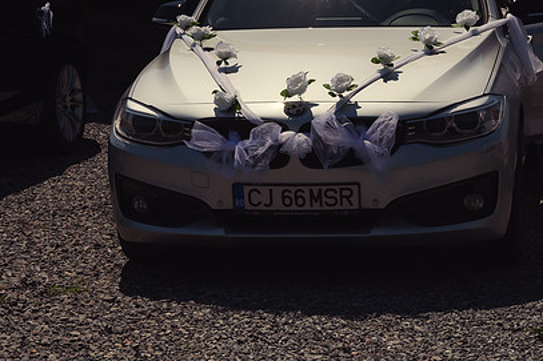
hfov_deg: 16.9
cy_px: 107
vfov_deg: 11.3
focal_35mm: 121
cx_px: 375
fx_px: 1824
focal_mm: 85
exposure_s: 1/3200
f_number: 14
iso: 800
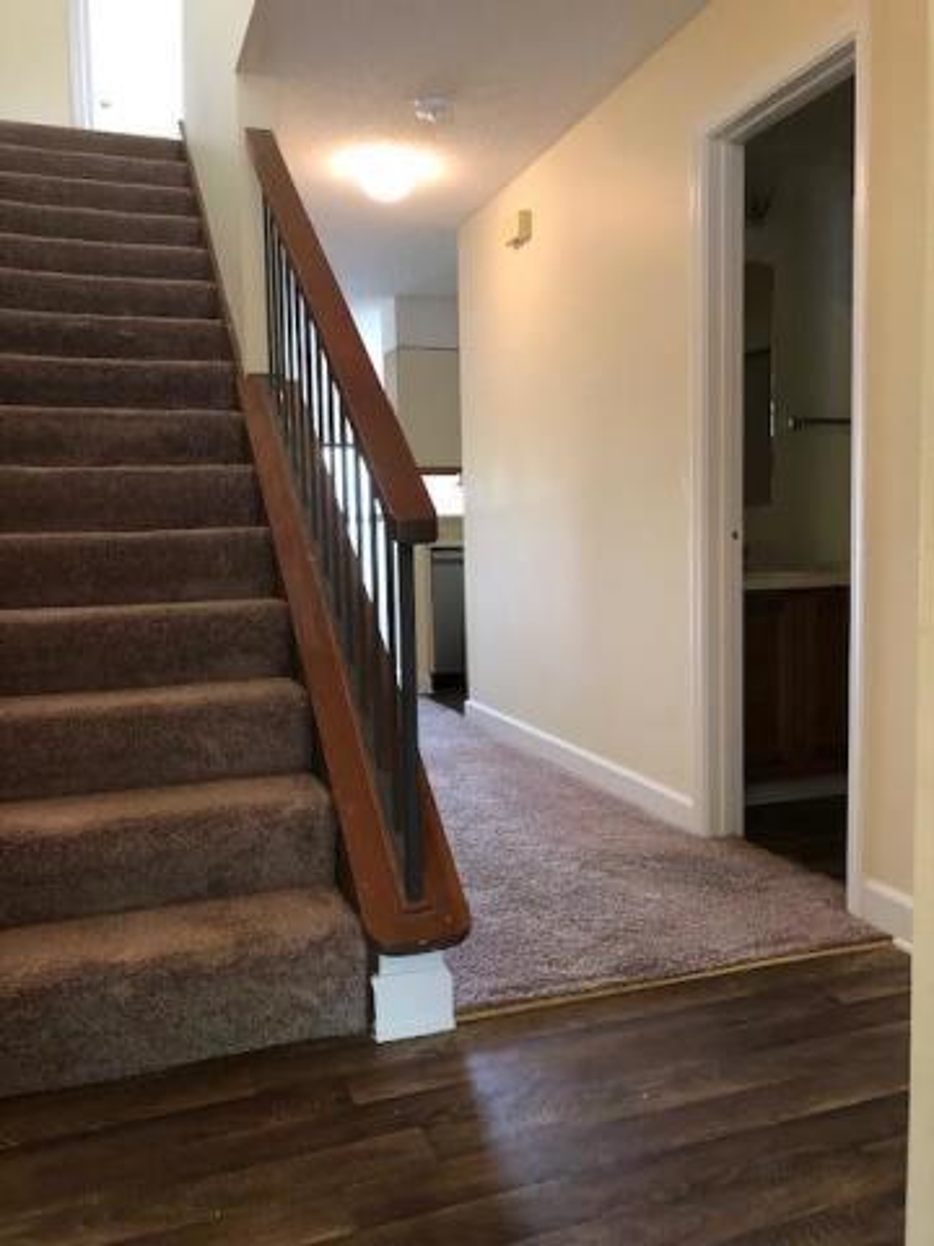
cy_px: 623
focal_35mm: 28
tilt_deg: -4.2
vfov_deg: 63.4
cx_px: 467
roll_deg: +2.4
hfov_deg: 49.7
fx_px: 1007
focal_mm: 3.99
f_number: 1.8
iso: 80
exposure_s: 1/15
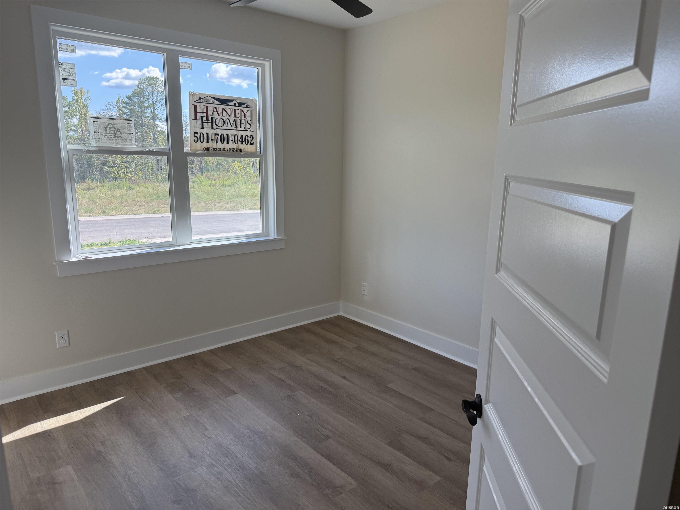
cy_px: 255
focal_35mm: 24
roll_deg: -0.6
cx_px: 340
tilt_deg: -10.7
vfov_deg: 56.8
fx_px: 471
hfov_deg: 71.6
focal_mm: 6.76
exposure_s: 1/481
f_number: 1.78
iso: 100
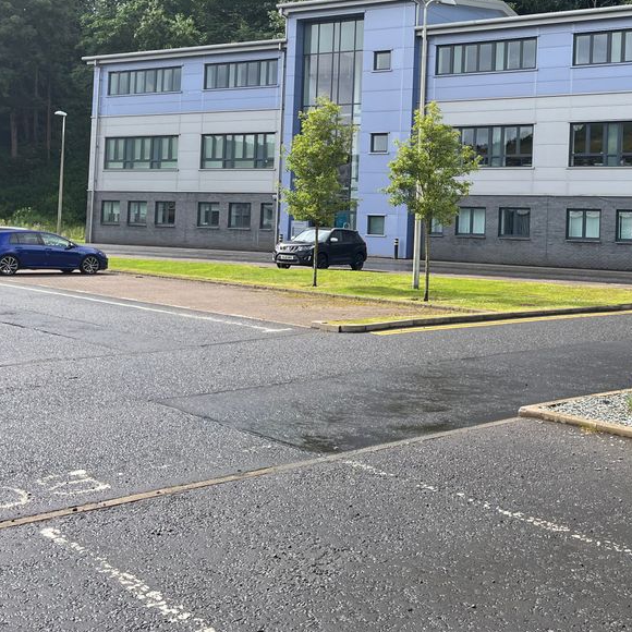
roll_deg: -2.0
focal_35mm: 44
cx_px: 463
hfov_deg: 37.5
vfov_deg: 37.9
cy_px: 202
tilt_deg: +1.9
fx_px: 909
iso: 50
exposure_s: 1/1748
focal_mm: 5.1
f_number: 1.6
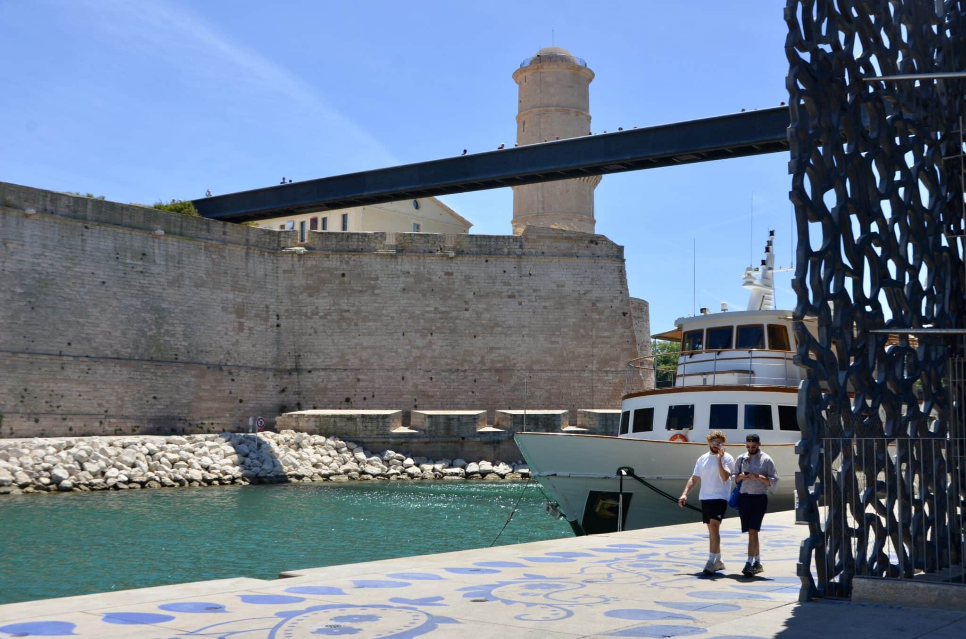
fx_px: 1044
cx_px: 483
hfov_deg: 49.6
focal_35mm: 39
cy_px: 320
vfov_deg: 34.1
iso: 100
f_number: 8
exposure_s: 1/250
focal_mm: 26
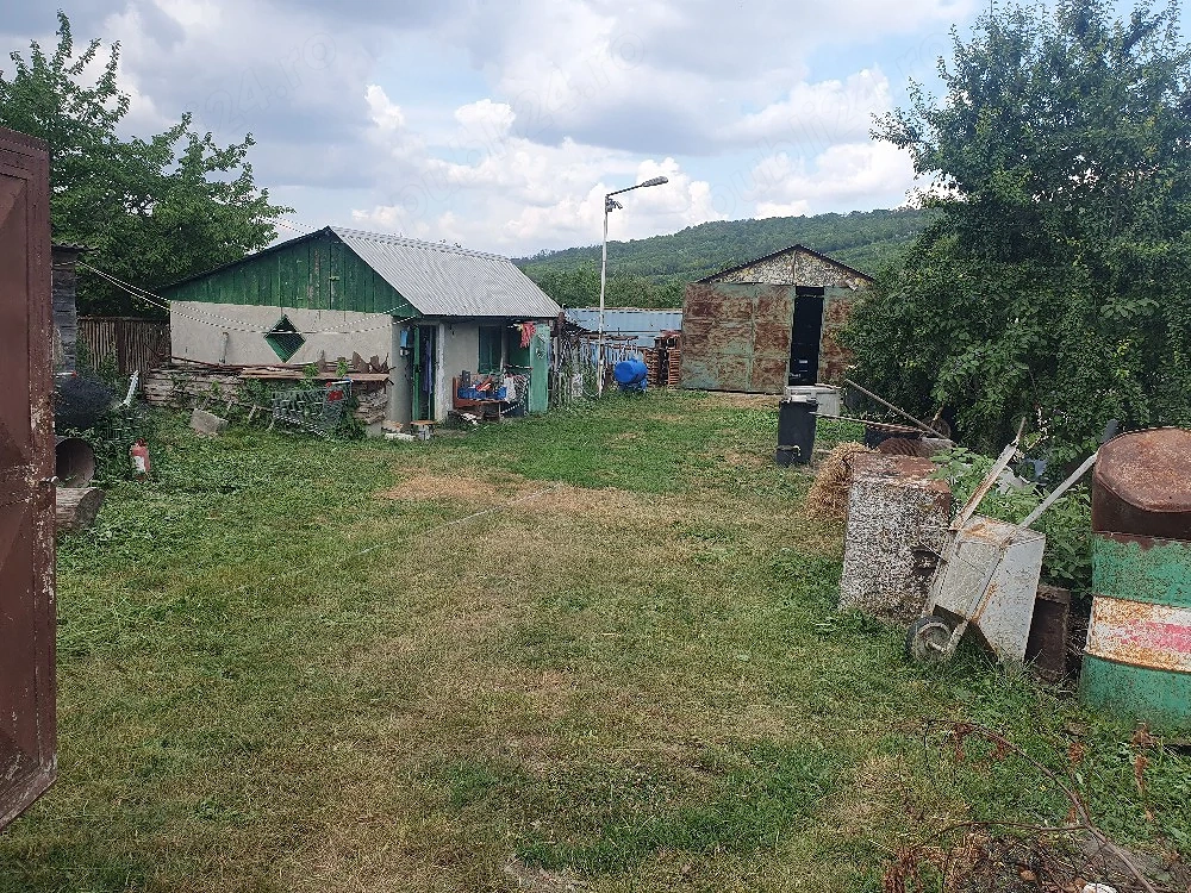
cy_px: 446
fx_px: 895
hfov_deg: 67.3
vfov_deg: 53.1
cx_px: 596
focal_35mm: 26
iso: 50
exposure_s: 1/769
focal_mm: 4.32
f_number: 2.4
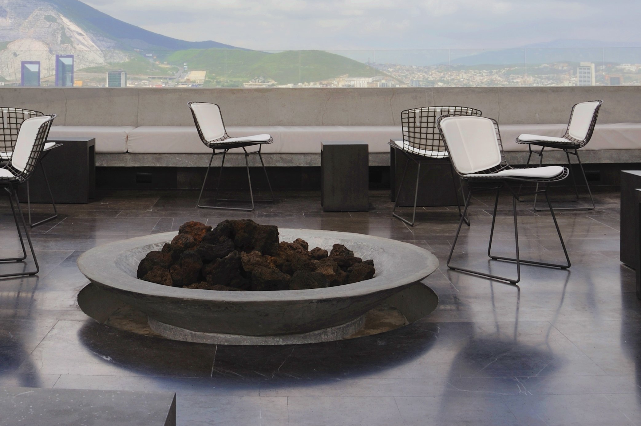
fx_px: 872
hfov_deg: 40.2
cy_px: -8
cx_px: 261
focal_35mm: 49
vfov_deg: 26.0
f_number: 14
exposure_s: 1/200
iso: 200
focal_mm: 24
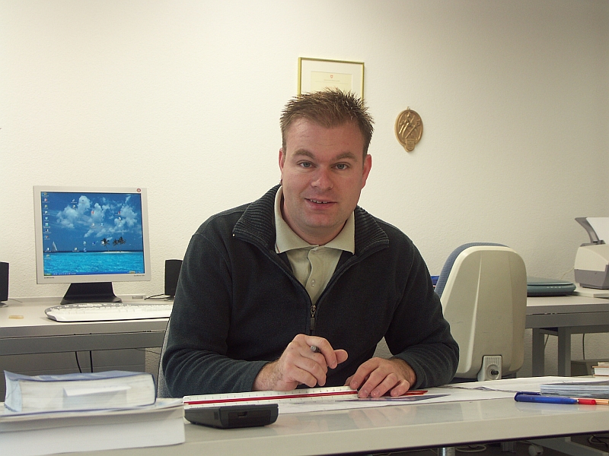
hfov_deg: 34.9
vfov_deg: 26.6
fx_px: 968
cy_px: 228
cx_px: 304
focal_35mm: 55
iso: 100
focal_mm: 14.35
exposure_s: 1/50
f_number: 3.2
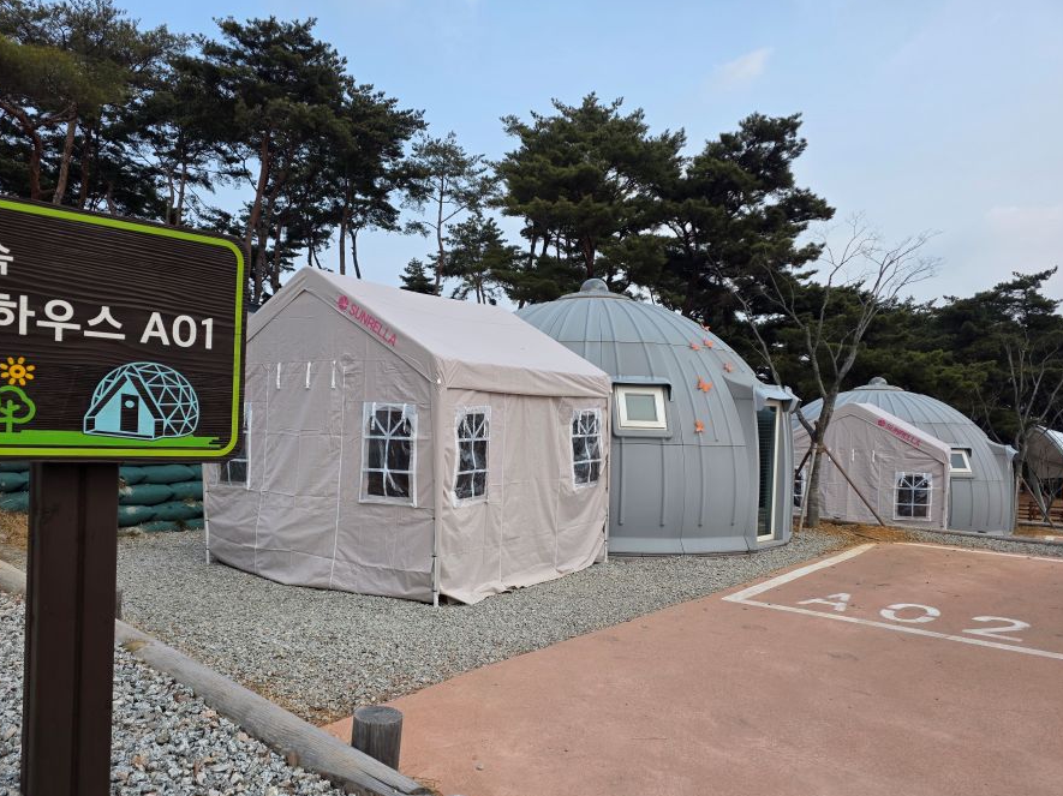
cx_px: 486
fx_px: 798
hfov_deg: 67.2
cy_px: 438
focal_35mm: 26
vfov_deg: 52.9
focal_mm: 6.3
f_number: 1.7
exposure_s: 1/2456
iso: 80
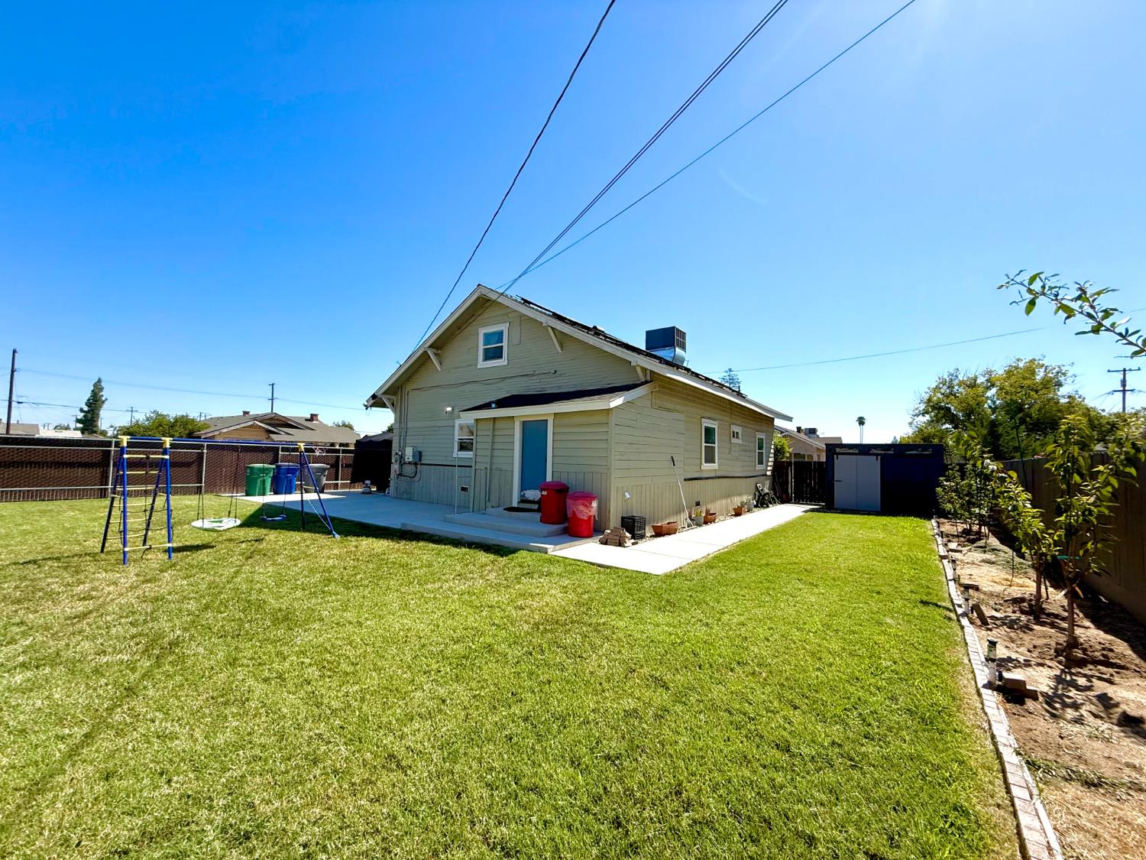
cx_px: 573
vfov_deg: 85.7
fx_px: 463
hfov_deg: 102.1
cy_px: 430
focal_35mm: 14
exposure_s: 1/2237
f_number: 2.2
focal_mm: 2.22
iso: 50
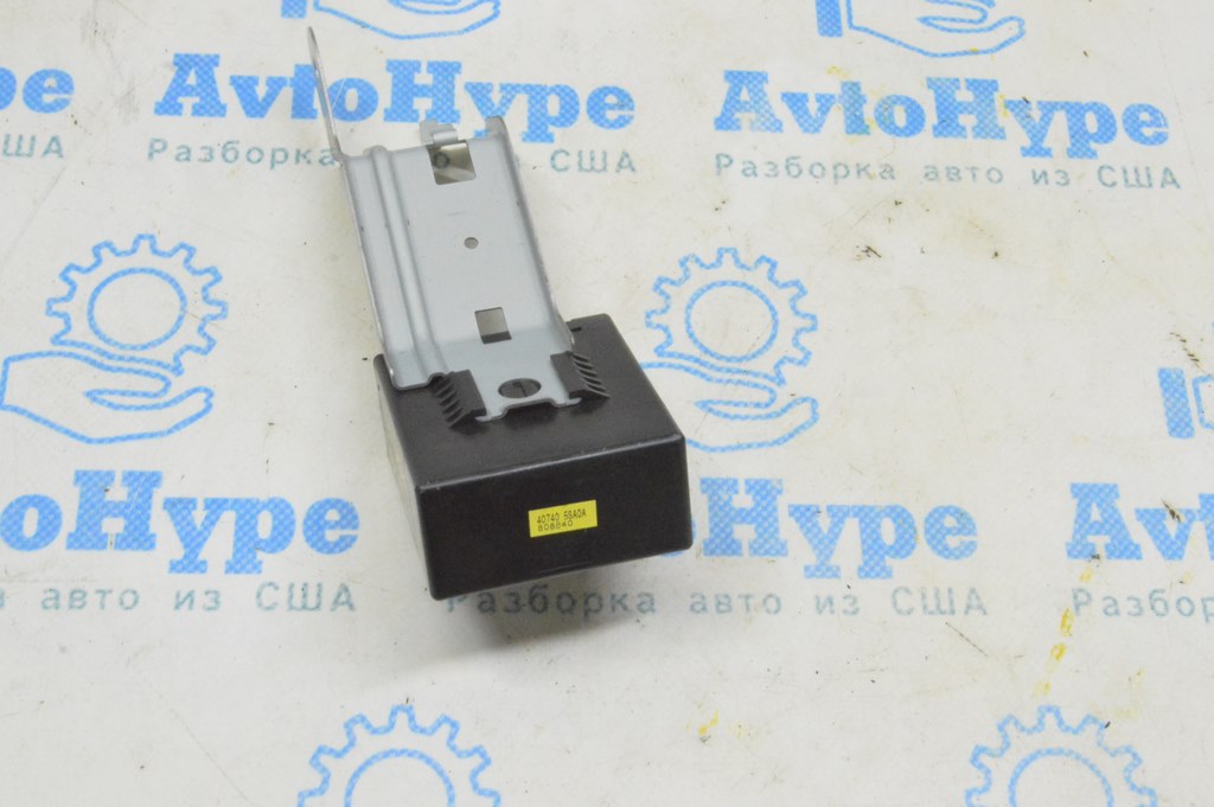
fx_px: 1769
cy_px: 404
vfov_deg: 25.7
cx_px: 607
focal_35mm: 52
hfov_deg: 37.9
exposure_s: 1/20
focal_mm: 35
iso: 6400
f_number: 20
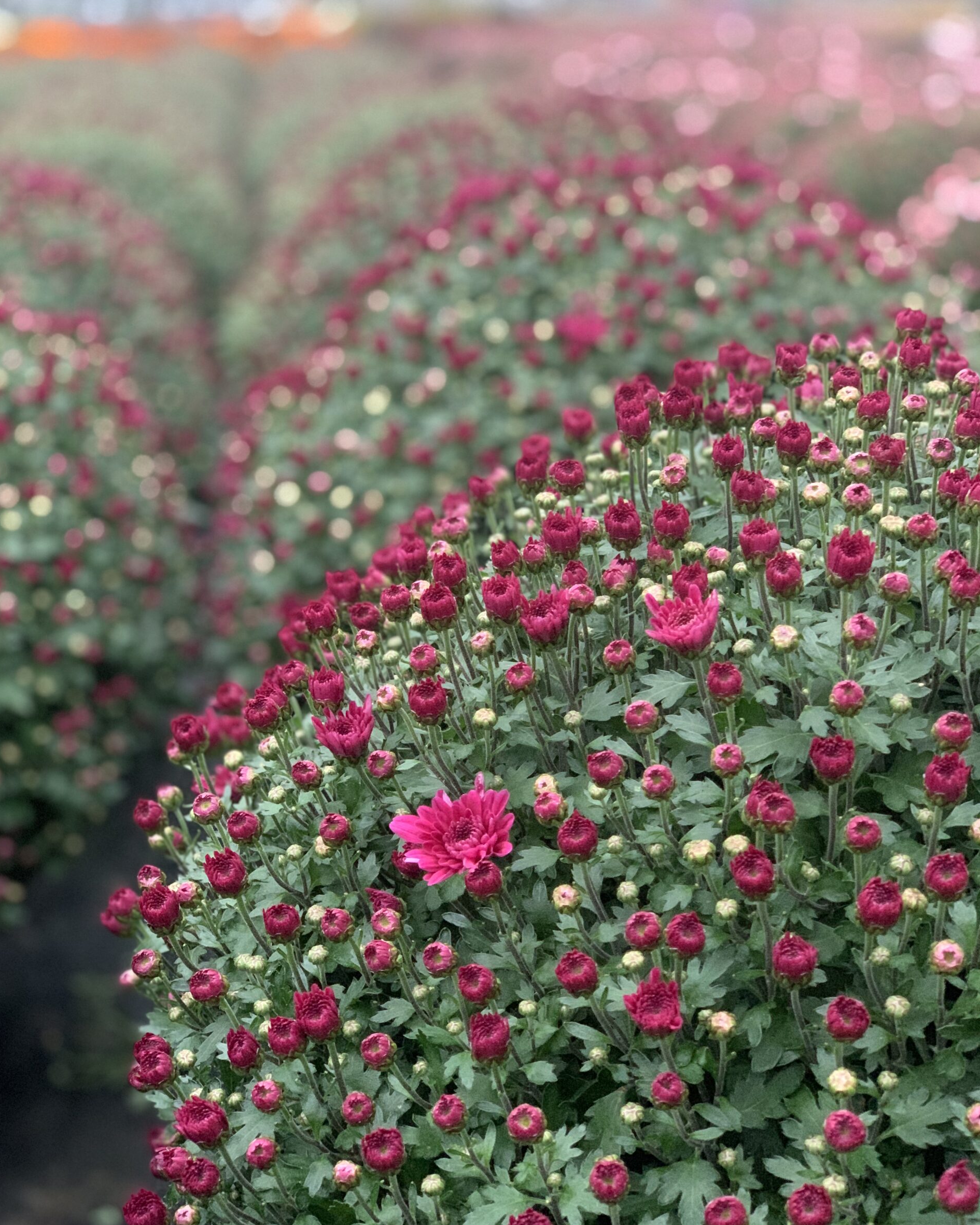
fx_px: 1994
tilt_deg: -16.6
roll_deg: +2.3
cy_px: 606
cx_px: 487
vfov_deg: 34.1
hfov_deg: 27.6
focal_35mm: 55
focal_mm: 6
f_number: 2.4
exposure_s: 1/60
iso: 400
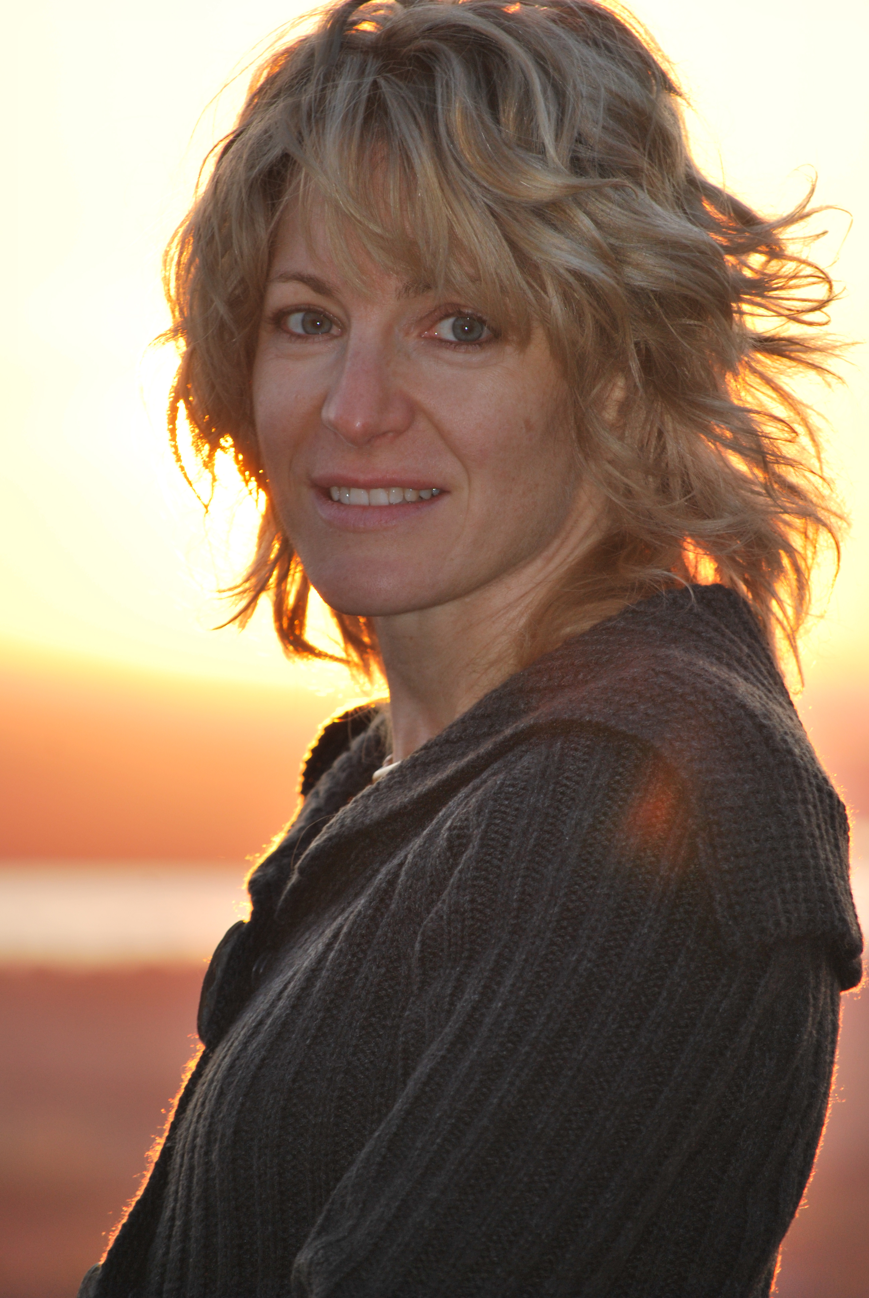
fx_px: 8935
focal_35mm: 248
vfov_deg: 8.3
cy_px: 649
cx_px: 434
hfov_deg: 5.6
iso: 200
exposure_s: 1/100
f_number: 5.3
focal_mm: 165
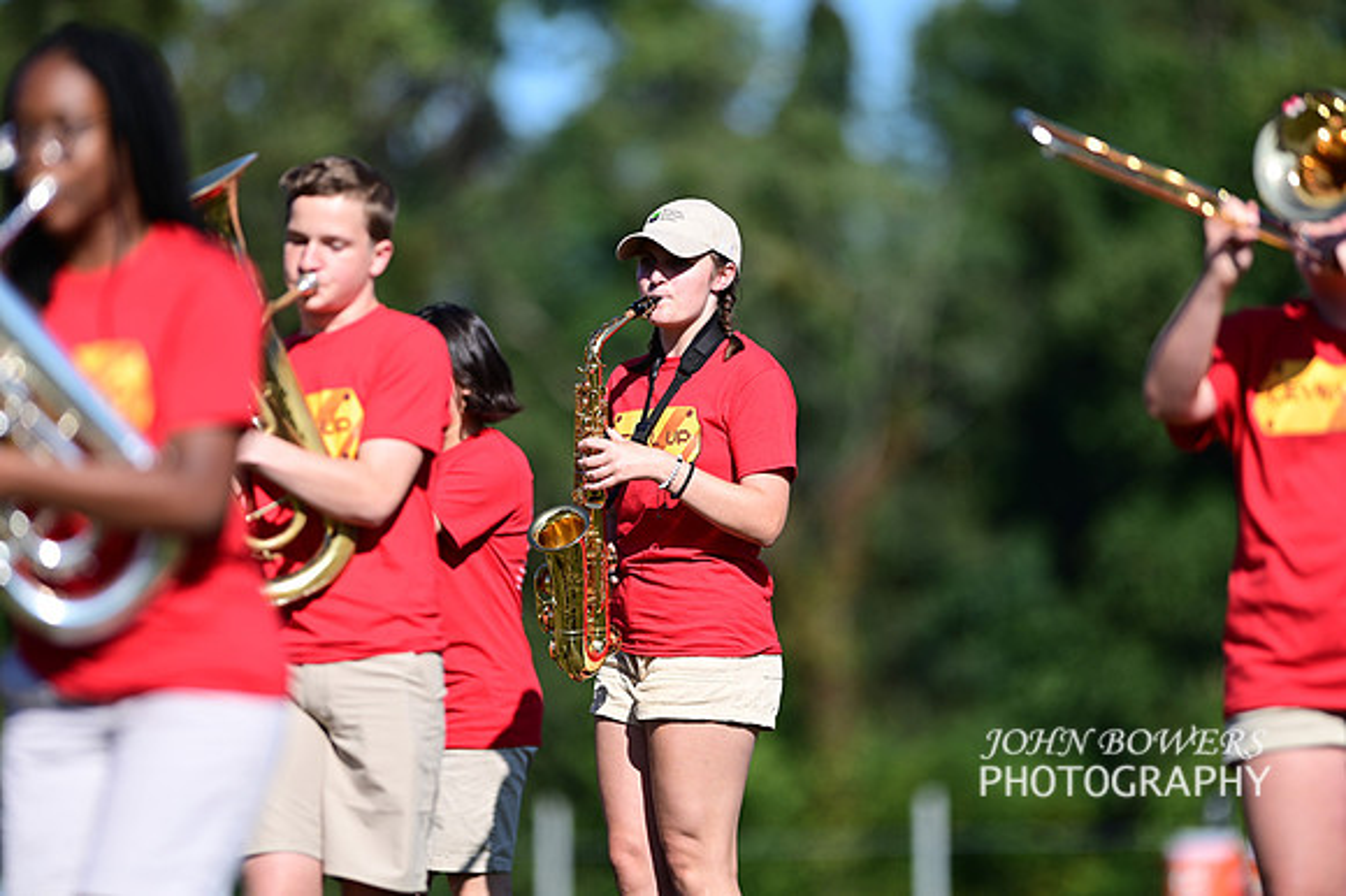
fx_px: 11210
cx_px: 673
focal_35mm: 300
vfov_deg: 4.6
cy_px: 448
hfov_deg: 6.9
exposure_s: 1/1600
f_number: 2.8
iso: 100
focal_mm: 300
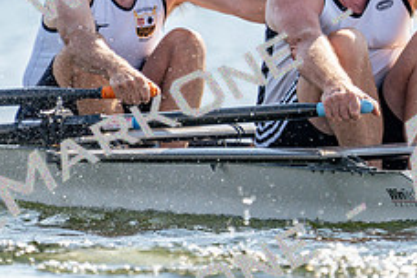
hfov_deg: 1.5
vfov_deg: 1.0
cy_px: 27
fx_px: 16088
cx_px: 249
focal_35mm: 1389
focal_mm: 547
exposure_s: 1/1600
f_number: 6.3
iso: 400
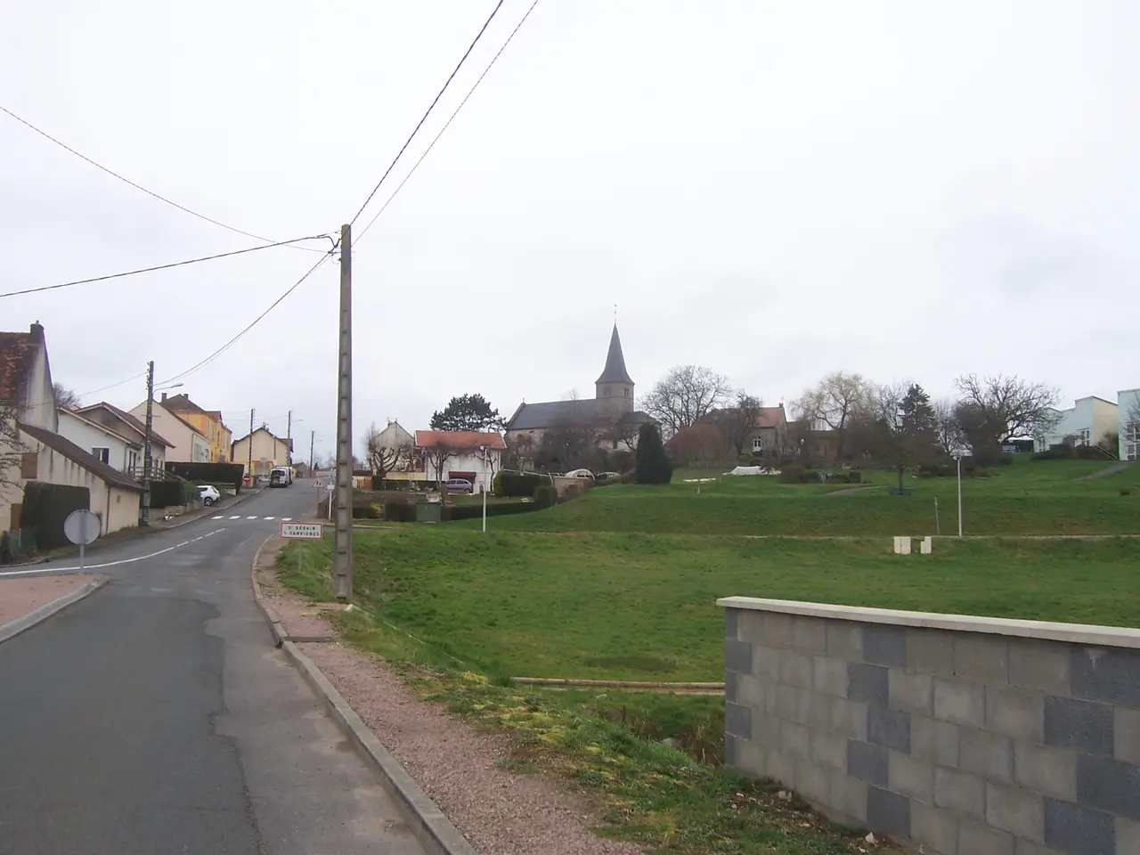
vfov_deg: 39.7
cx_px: 570
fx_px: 1186
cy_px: 428
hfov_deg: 51.4
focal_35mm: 36
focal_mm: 6
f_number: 4.8
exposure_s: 1/250
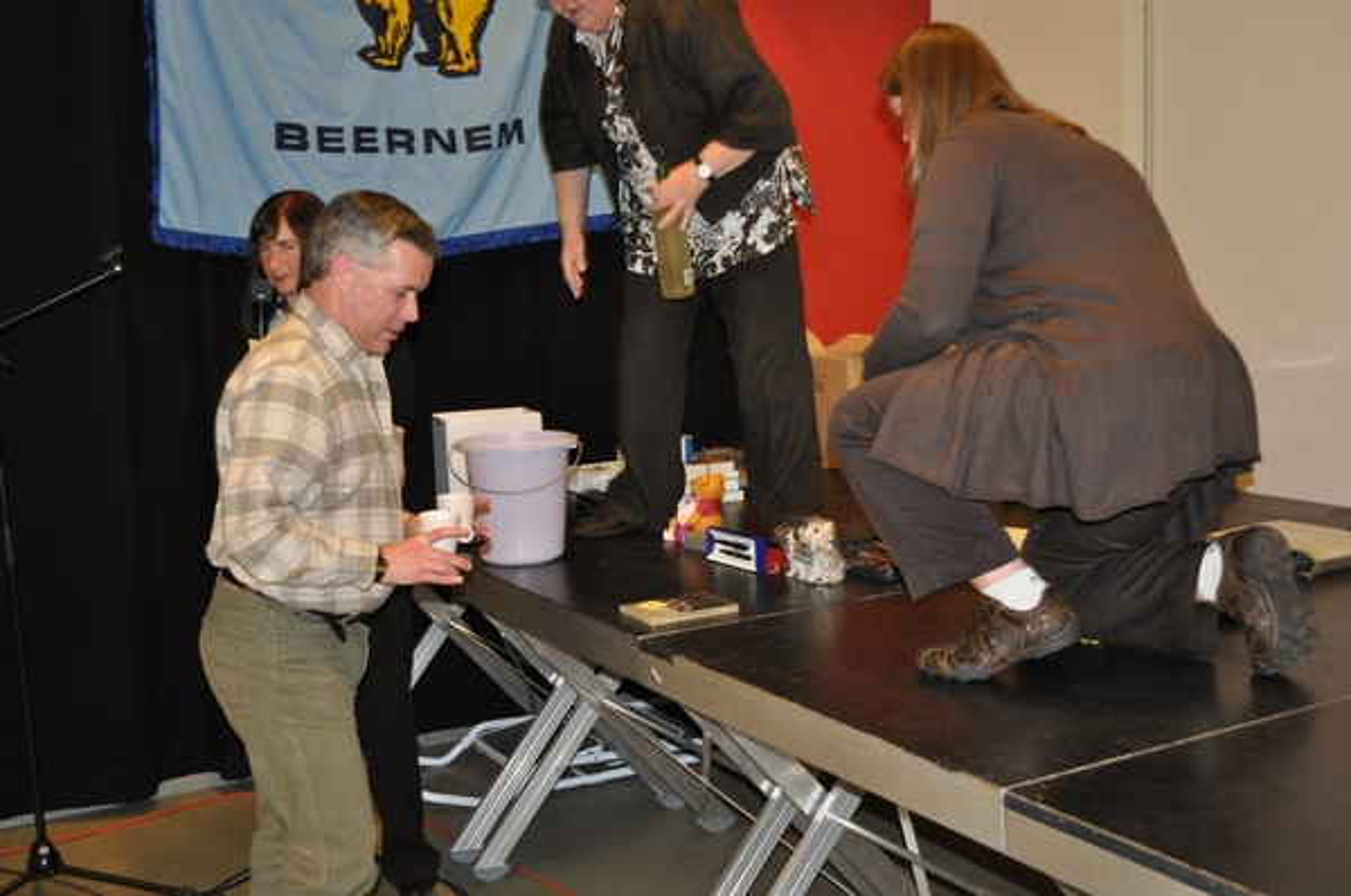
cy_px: 448
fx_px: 1630
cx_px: 676
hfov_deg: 45.0
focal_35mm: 44
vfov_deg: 30.7
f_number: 4.5
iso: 800
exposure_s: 1/60
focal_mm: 29
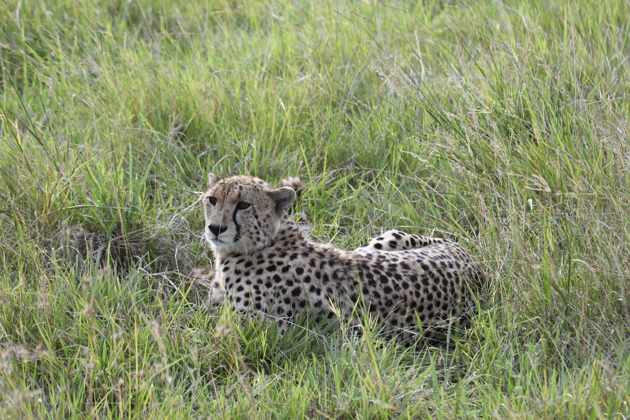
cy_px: 210
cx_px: 315
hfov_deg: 9.1
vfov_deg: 6.1
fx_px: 3937
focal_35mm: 225
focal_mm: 150
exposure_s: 1/1600
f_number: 5
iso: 1000
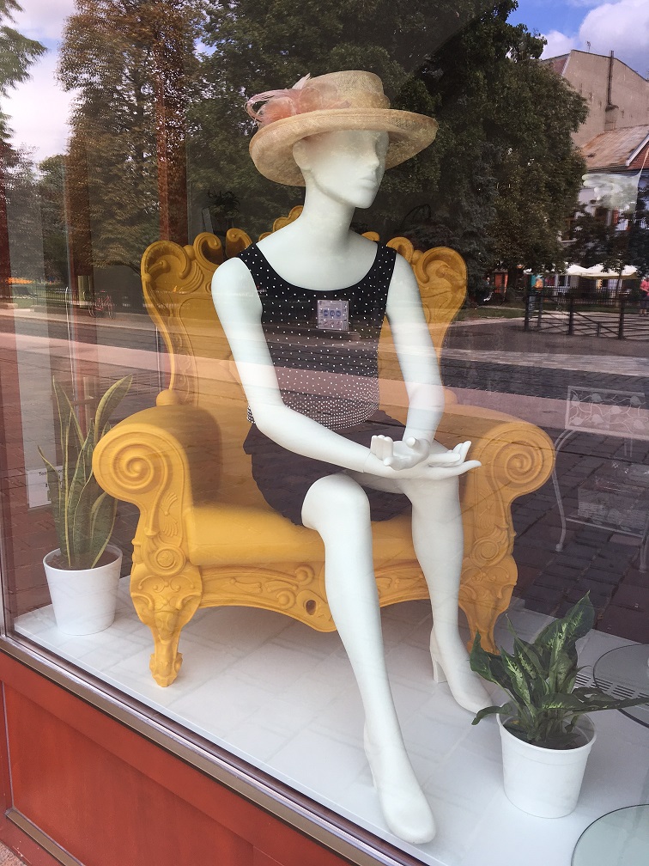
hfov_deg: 48.2
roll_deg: -1.0
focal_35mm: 29
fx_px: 725
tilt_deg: -11.0
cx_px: 324
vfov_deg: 61.7
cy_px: 433
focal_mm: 4.15
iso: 25
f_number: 2.2
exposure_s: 1/223
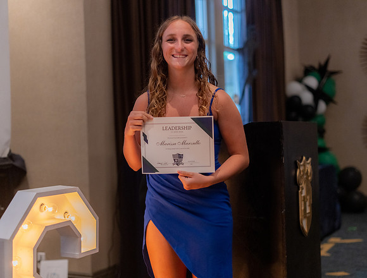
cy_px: 139
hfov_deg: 34.8
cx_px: 184
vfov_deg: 26.8
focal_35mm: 55
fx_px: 585
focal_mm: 50
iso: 2000
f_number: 1.8
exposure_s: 1/250
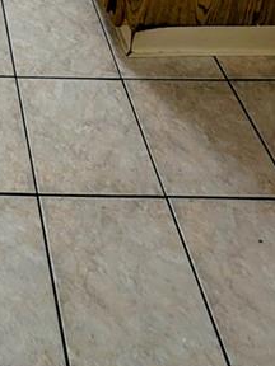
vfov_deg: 21.3
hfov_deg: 25.1
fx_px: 530
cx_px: -83
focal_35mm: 50
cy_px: -316
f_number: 1.95
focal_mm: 2.23
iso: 39
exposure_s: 1/23.8
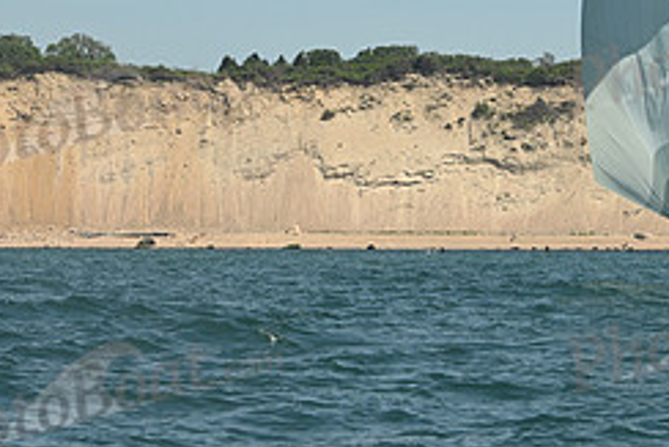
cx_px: 428
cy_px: -62
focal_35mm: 219
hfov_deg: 9.4
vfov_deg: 6.3
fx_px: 4072
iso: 320
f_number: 8
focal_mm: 92
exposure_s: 1/1000
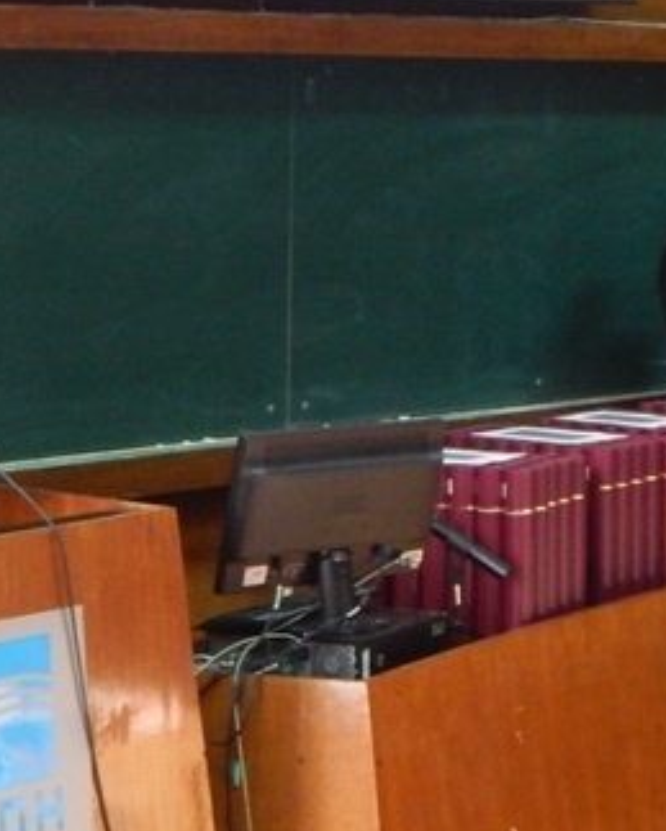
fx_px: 3272
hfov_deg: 11.5
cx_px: 602
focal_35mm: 133
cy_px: 214
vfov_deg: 14.4
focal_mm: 7.7
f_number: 3.6
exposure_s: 1/25
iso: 400
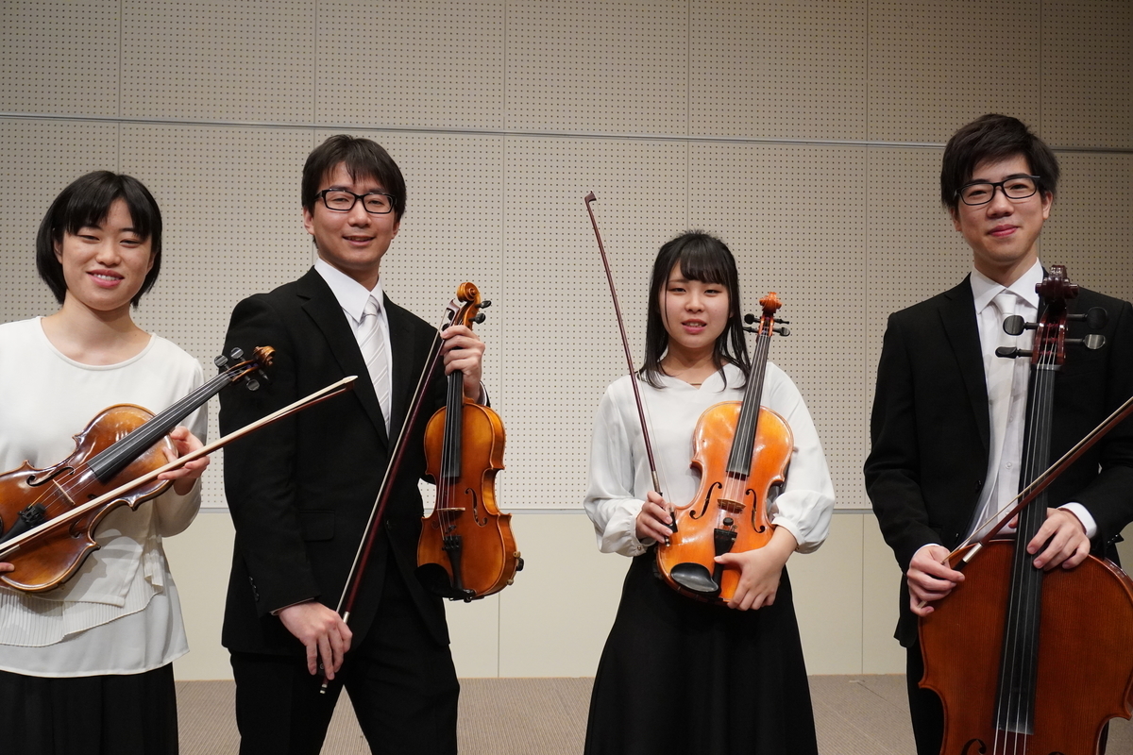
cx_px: 566
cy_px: 378
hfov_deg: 46.4
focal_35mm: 42
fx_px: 1322
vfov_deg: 31.9
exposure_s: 1/200
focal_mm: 28
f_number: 6.3
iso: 2500
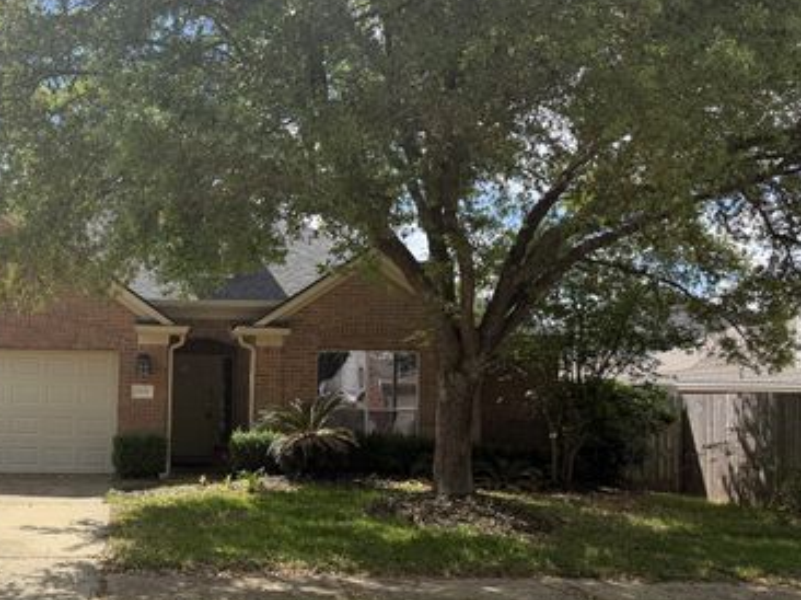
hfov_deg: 46.1
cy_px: 382
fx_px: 902
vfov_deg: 36.5
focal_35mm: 39
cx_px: 197
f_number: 1.78
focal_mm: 6.76
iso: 100
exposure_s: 1/5714
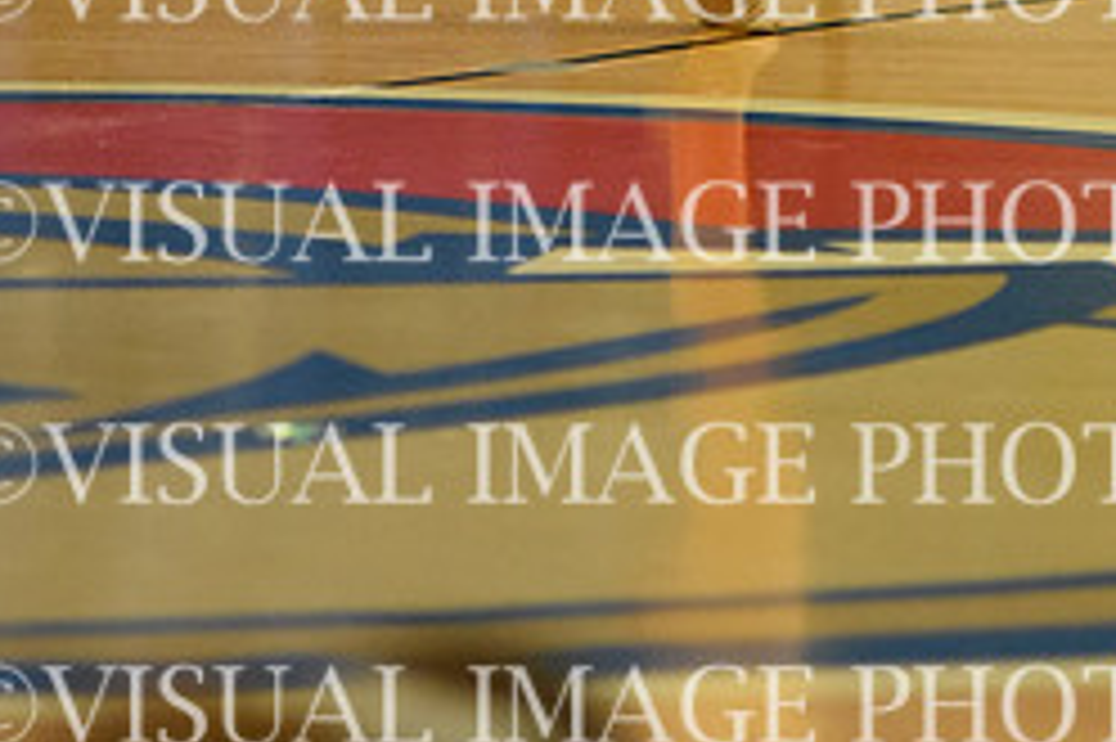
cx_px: 821
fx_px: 14498
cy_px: -382
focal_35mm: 468
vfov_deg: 2.9
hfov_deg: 4.4
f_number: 2.8
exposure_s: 1/1000
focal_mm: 200
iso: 8000
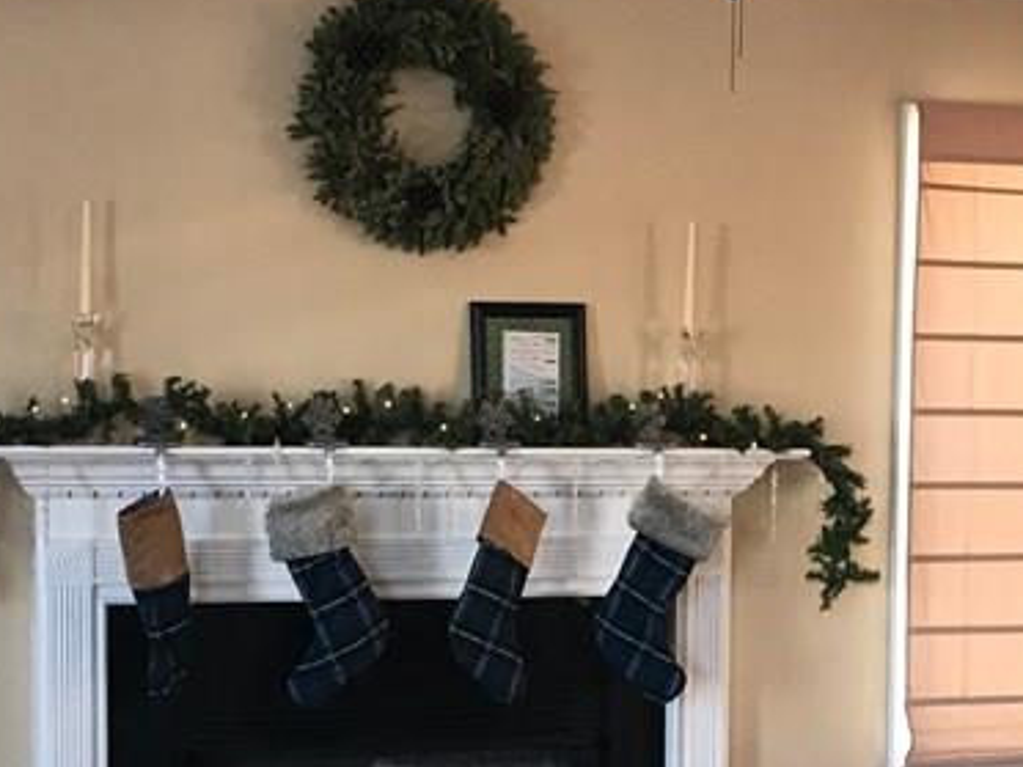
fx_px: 2276
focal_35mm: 77
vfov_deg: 19.0
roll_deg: -0.3
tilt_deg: -3.7
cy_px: 575
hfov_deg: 25.3
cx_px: 490
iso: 25
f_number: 1.8
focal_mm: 3.99
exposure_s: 1/30
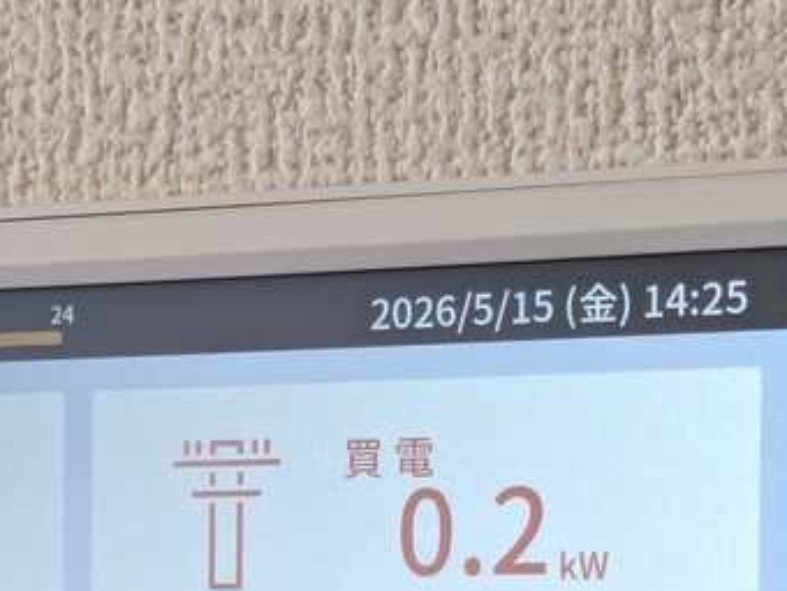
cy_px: 756
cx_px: 181
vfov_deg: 10.1
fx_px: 3274
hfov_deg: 13.7
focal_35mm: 144
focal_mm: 5.43
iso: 192
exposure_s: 1/120
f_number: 1.89
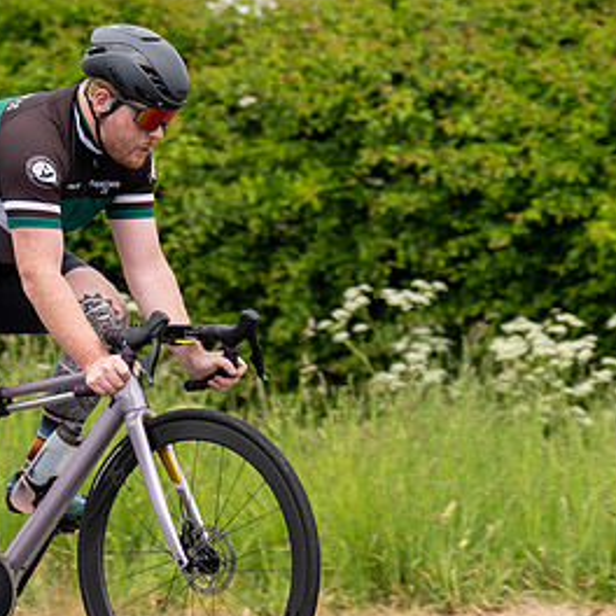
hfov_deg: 6.3
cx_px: 156
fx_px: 5637
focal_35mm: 280
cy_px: 302
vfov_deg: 6.3
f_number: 3.2
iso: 200
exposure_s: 1/1250
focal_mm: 111
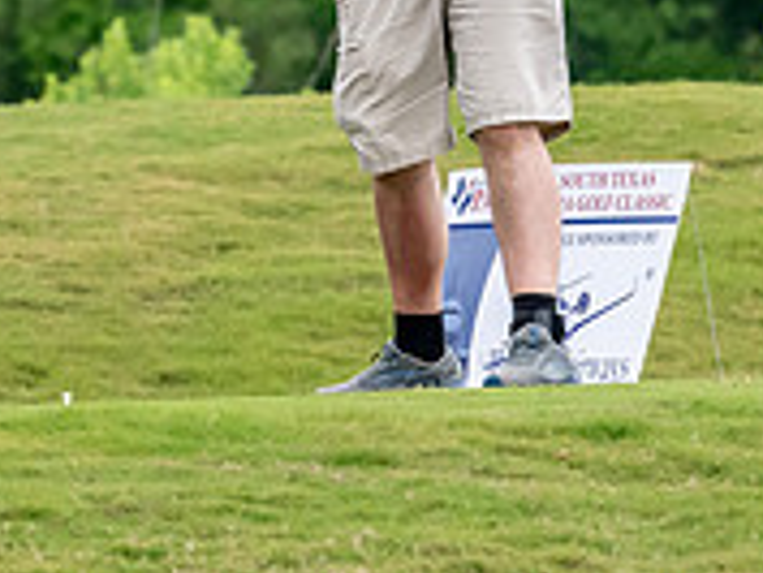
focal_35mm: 1275
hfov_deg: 1.6
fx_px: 28122
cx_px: 216
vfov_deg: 1.2
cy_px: -252
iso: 1800
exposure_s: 1/2000
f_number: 5.6
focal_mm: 270
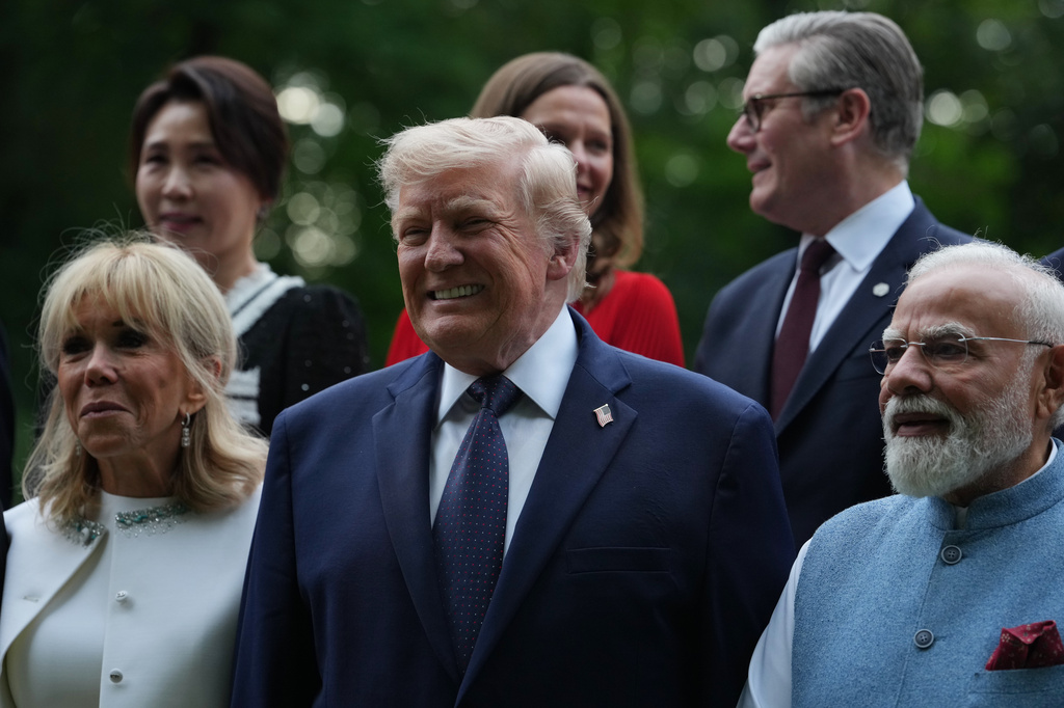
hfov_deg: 13.7
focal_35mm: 150
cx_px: 532
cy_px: 354
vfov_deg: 9.1
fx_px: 4432
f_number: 4
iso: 1600
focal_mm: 150
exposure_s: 1/640
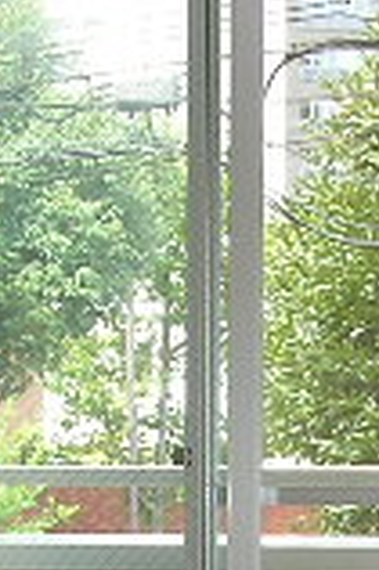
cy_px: 602
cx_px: 238
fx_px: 2532
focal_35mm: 160
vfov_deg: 12.7
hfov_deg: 8.6
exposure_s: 1/55
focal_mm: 5.8
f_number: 2.9
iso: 50
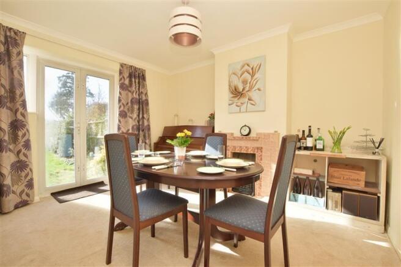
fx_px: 167
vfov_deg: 77.3
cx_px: 200
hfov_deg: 100.4
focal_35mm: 15
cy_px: 134
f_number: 13
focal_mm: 10
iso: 400
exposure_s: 1/200
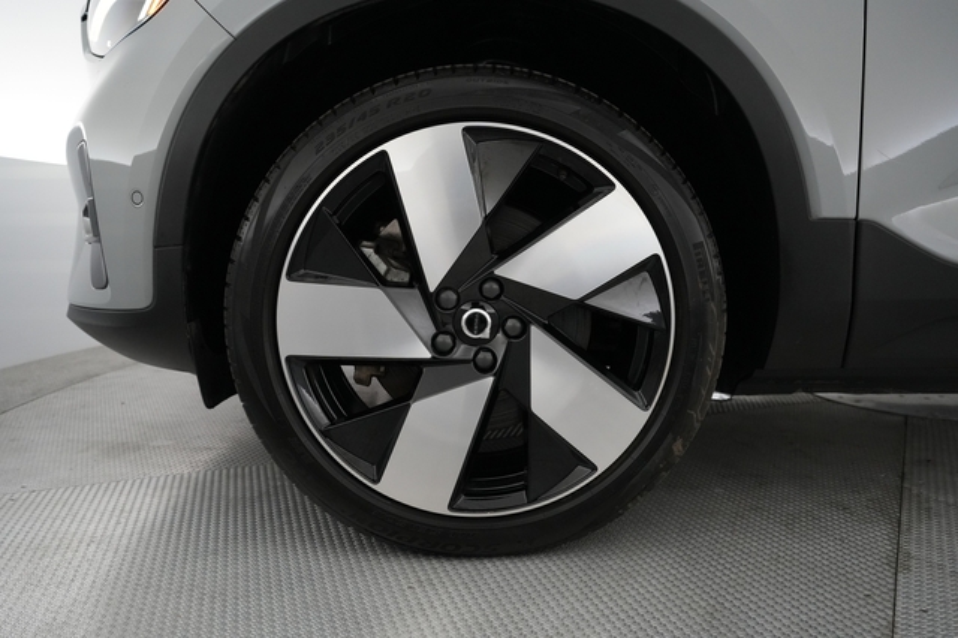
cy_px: 319
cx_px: 479
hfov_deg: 73.8
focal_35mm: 24
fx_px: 638
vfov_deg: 53.1
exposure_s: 1/160
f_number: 4.5
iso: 5000
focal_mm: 24
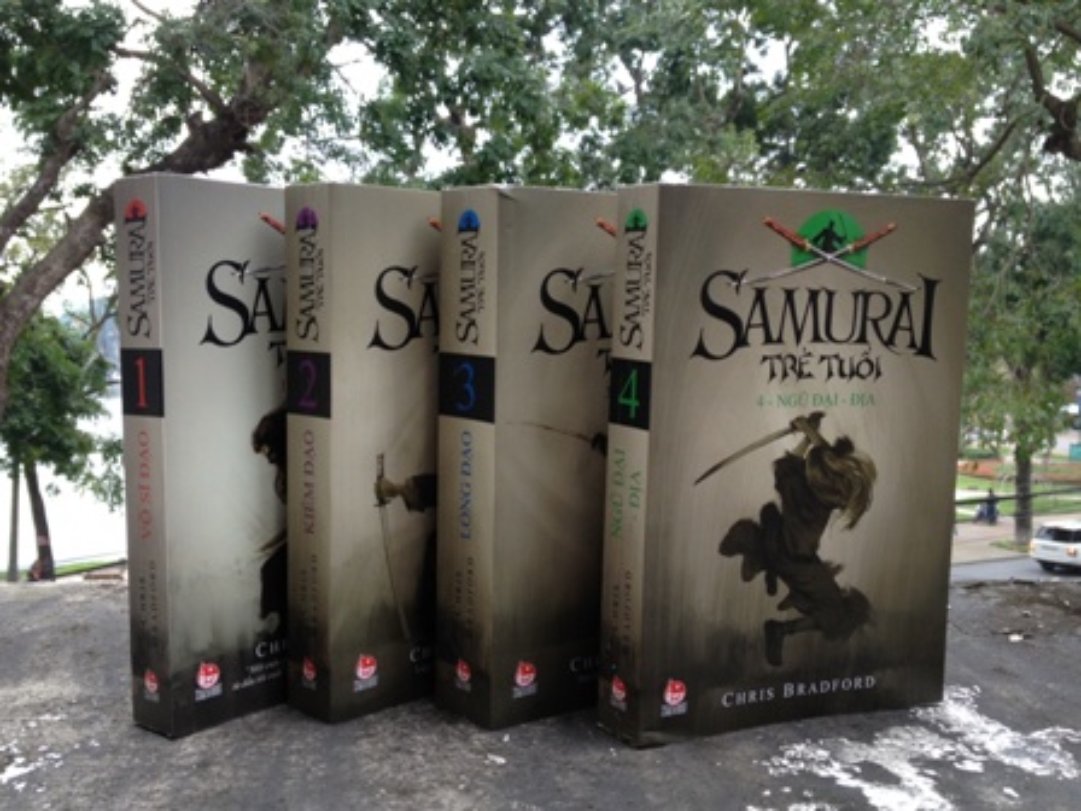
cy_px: 406
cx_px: 540
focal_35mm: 35
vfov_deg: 40.7
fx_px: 1093
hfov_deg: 52.6
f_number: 2.4
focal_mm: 4.28
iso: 50
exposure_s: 1/120
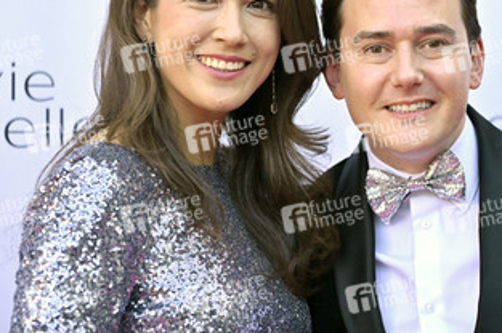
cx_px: 344
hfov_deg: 14.2
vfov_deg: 9.5
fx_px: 2006
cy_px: 94
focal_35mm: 144
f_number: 2.8
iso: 640
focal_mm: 100
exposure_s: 1/1000
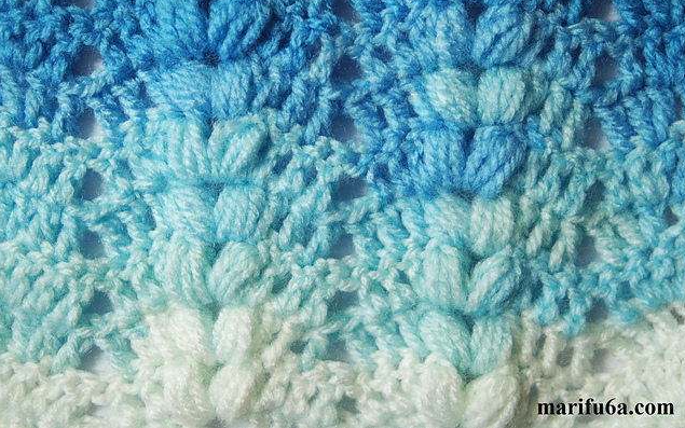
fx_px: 1475
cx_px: 343
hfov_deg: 26.1
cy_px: 199
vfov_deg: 16.5
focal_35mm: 79
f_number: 5.6
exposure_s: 1/80
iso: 400
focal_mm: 50
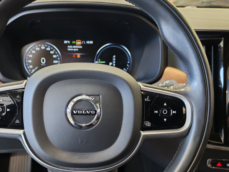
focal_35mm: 40
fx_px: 265
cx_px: 85
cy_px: 106
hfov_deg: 46.4
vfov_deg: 35.8
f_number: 1.9
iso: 1000
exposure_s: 1/50
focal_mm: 6.12
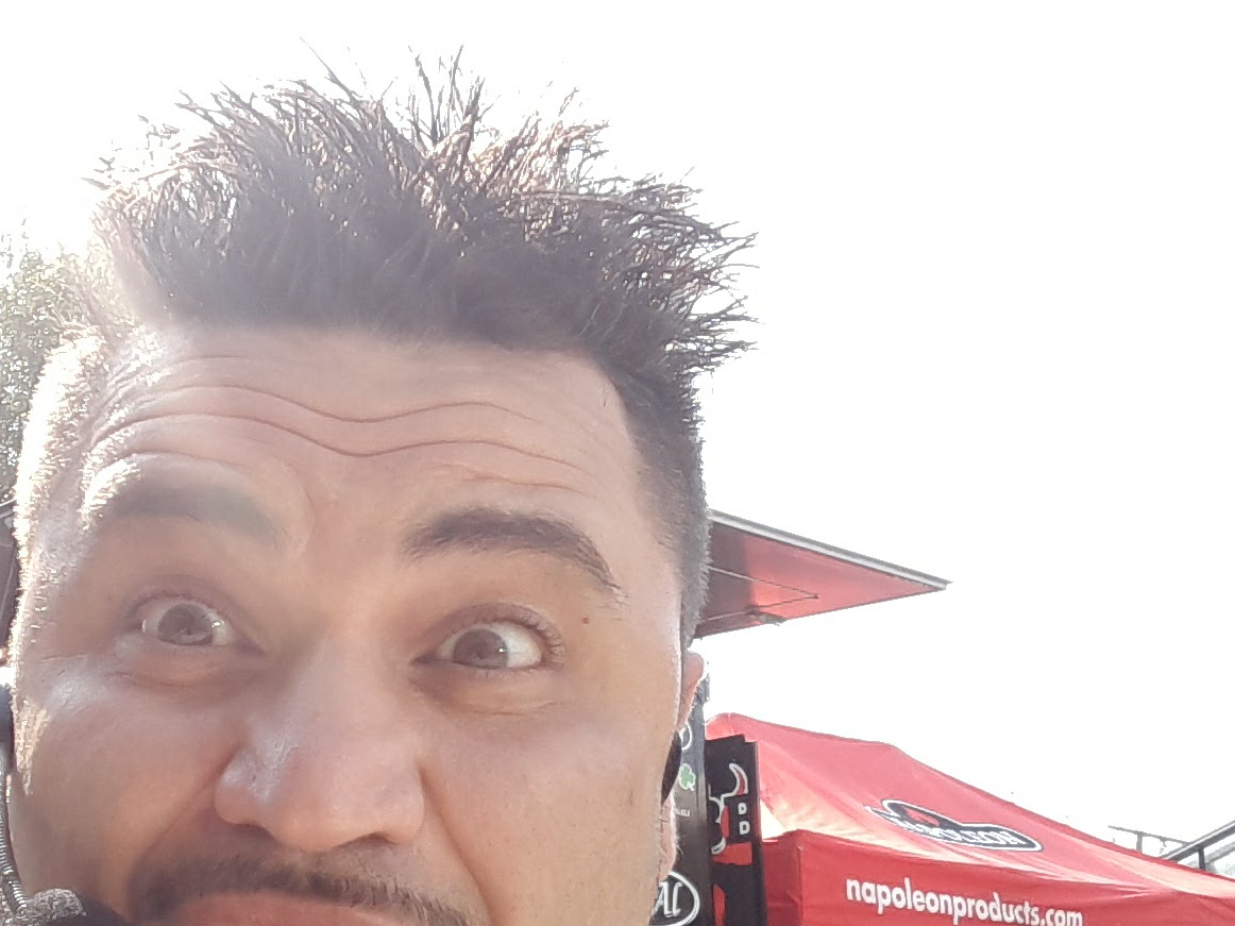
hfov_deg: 36.8
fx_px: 1819
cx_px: 350
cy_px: 702
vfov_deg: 28.1
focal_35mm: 51
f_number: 1.9
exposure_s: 1/479
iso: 50
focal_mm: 2
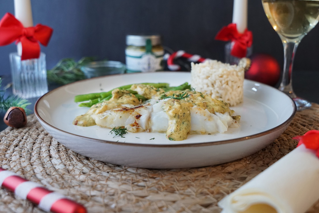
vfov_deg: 32.8
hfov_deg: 47.7
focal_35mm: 41
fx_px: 361
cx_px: 168
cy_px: 101
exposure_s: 1/60
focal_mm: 25.1
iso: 1000
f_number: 4
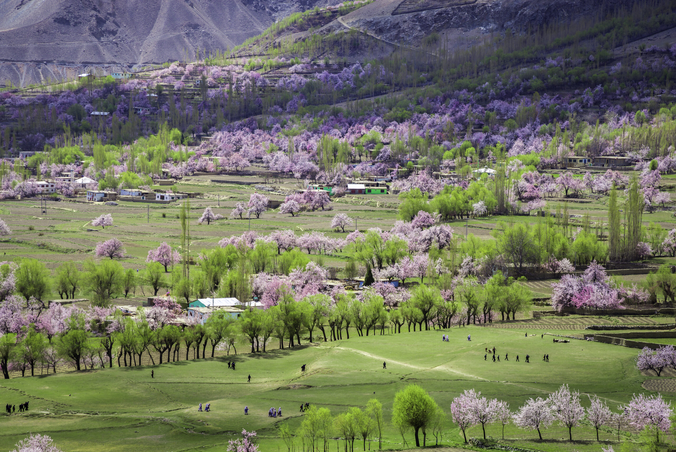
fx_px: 2254
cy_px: 226
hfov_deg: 17.1
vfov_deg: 11.4
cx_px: 338
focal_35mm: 120
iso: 160
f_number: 11
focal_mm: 120
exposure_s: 1/160
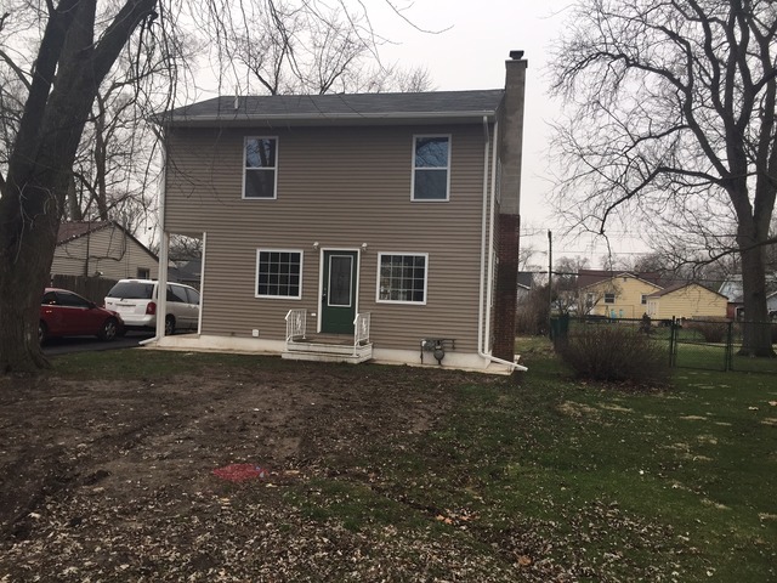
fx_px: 651
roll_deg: -2.5
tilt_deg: +0.1
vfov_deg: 48.2
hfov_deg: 61.7
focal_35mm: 29
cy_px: 292
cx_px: 388
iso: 40
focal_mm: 4.15
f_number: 2.2
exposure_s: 1/223
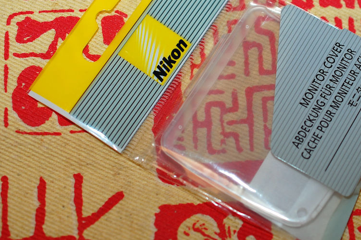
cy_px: 98
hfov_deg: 21.2
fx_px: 962
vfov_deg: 14.2
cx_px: 246
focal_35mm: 96
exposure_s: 1/60
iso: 200
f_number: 4
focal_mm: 40
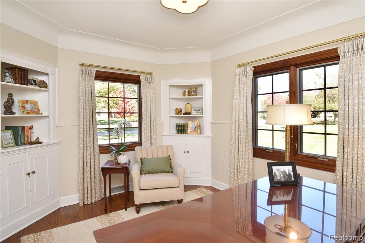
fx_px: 172
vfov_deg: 70.5
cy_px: 122
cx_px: 182
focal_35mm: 17
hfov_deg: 93.3
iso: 800
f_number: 10
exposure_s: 1/60
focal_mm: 17
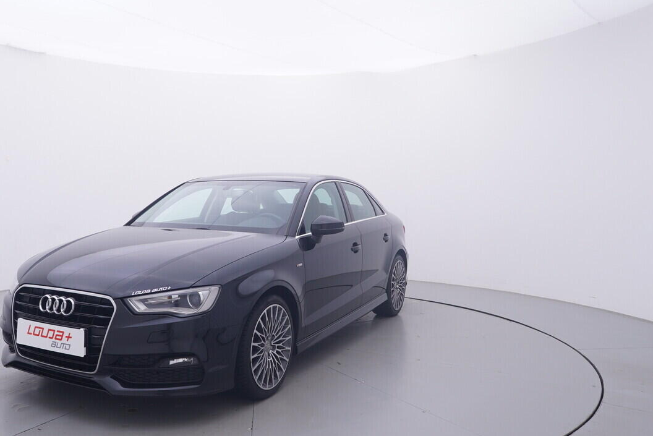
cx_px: 257
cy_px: 225
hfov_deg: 60.2
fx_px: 557
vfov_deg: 42.8
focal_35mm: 31
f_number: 5
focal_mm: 15
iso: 200
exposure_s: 1/80
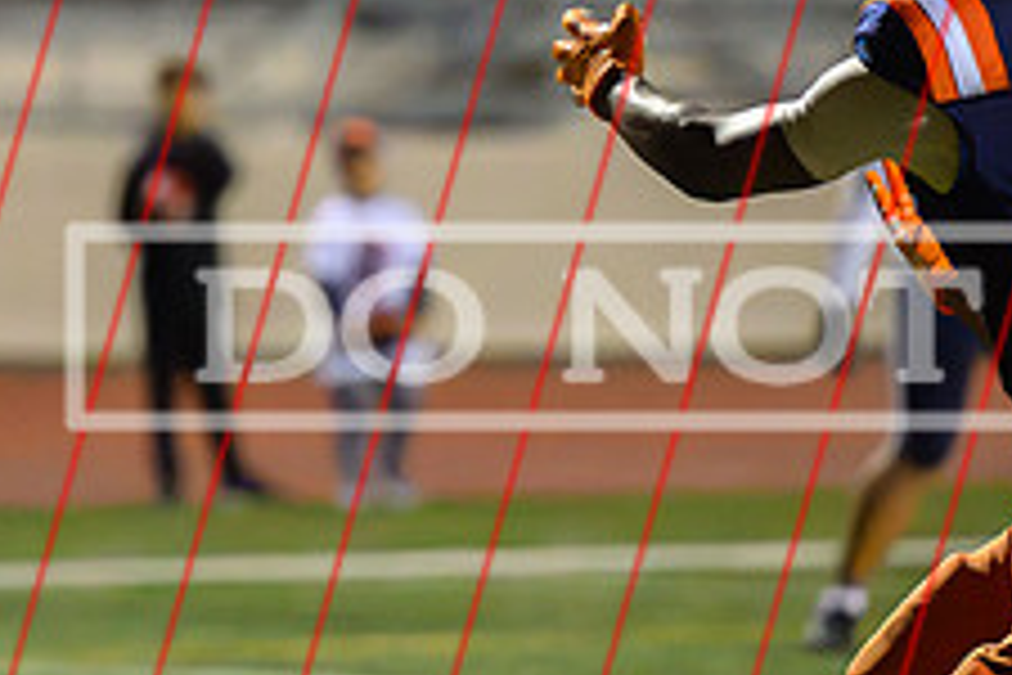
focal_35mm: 414
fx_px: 11637
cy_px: 134
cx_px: 535
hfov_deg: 5.0
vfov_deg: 3.3
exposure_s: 1/1250
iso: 25600
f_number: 2.8
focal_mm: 125
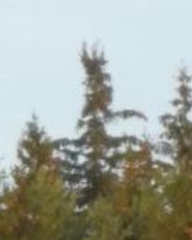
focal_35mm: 979
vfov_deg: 2.0
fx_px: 6954
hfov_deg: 1.6
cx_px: -342
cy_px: 43
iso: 320
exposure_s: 1/125
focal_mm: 26
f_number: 5.9
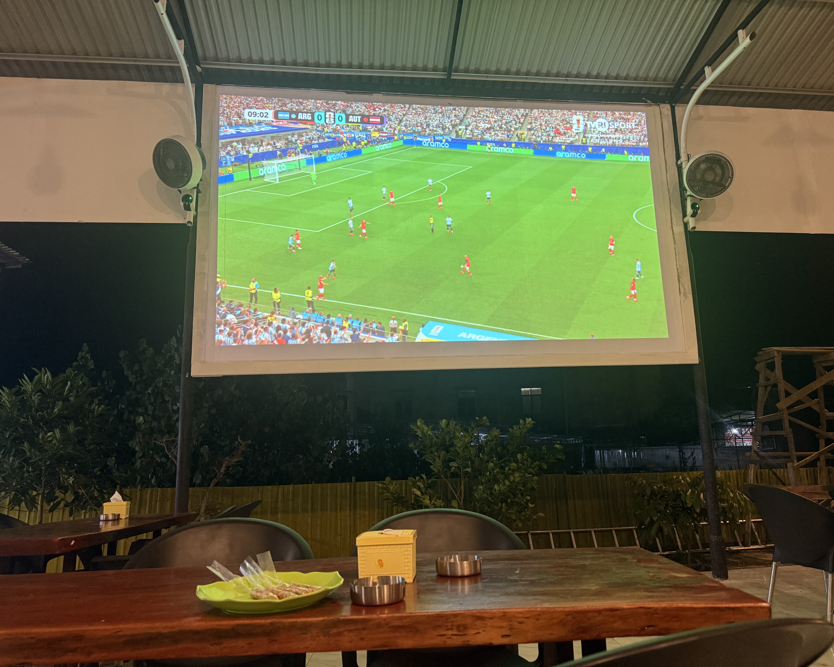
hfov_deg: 68.1
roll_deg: +1.4
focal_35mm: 25
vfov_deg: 56.8
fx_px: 617
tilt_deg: +11.6
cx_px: 430
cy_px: 334
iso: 250
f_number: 1.78
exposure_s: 1/50
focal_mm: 6.76
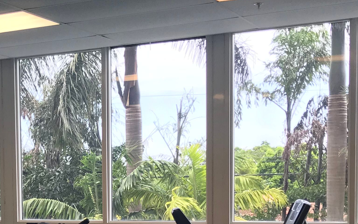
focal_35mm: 78
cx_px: 37
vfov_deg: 16.3
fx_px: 761
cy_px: 239
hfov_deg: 25.7
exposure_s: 1/60
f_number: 1.8
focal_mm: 3.99
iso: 25
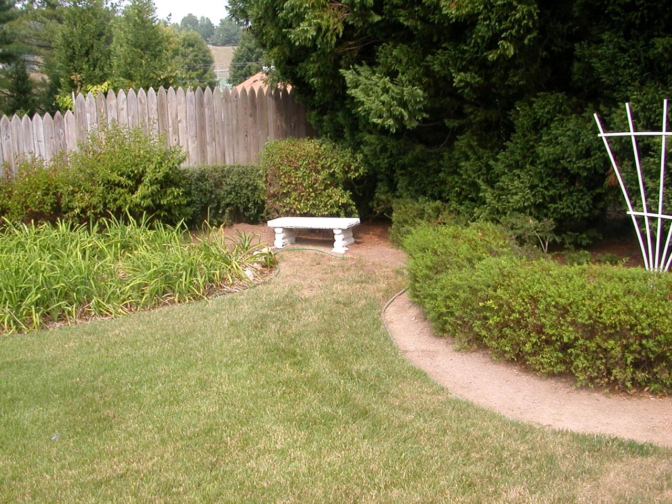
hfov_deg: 50.1
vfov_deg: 38.7
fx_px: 718
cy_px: 252
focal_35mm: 37
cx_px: 336
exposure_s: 1/222
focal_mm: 5.6
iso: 100
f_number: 4.5
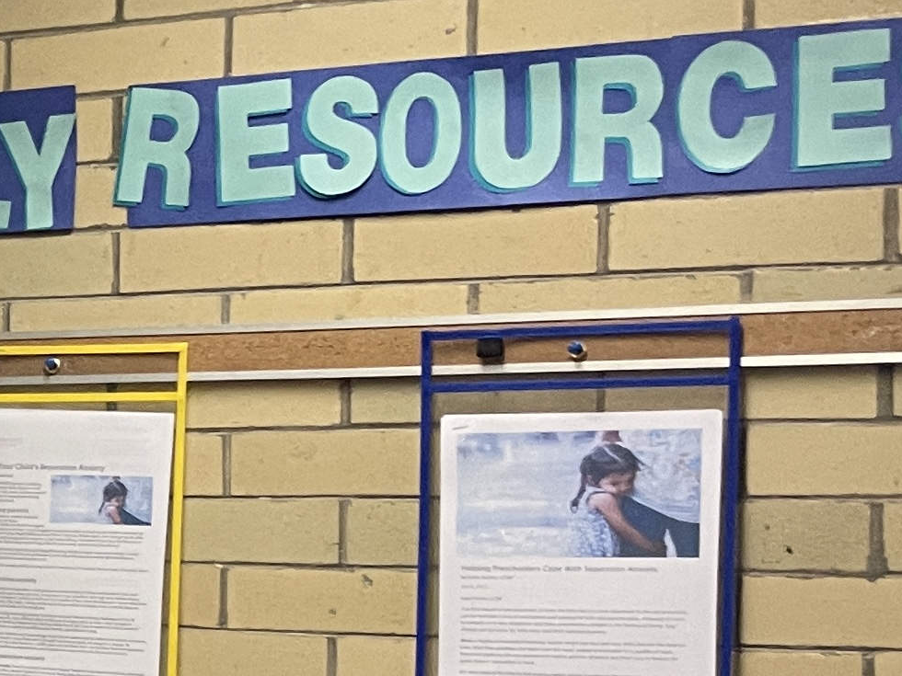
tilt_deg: -3.6
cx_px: -627
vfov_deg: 13.6
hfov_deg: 16.1
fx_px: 2788
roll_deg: +2.0
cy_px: 705
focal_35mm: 107
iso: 200
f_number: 1.6
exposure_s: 1/60
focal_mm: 4.2
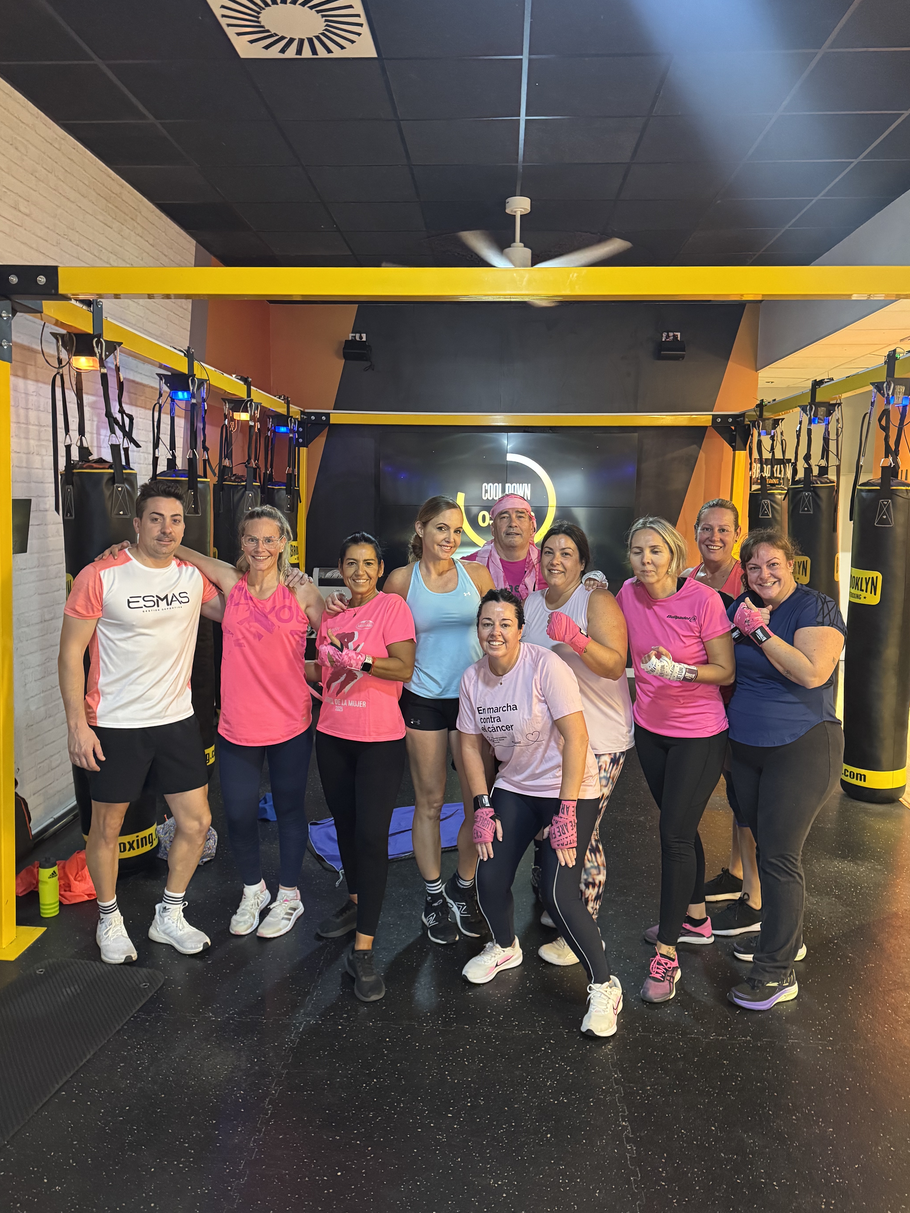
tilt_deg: -7.6
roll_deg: -0.9
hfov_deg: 54.9
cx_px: 449
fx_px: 876
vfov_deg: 69.4
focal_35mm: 25
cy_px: 606
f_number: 1.78
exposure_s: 1/50
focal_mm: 6.76
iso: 800
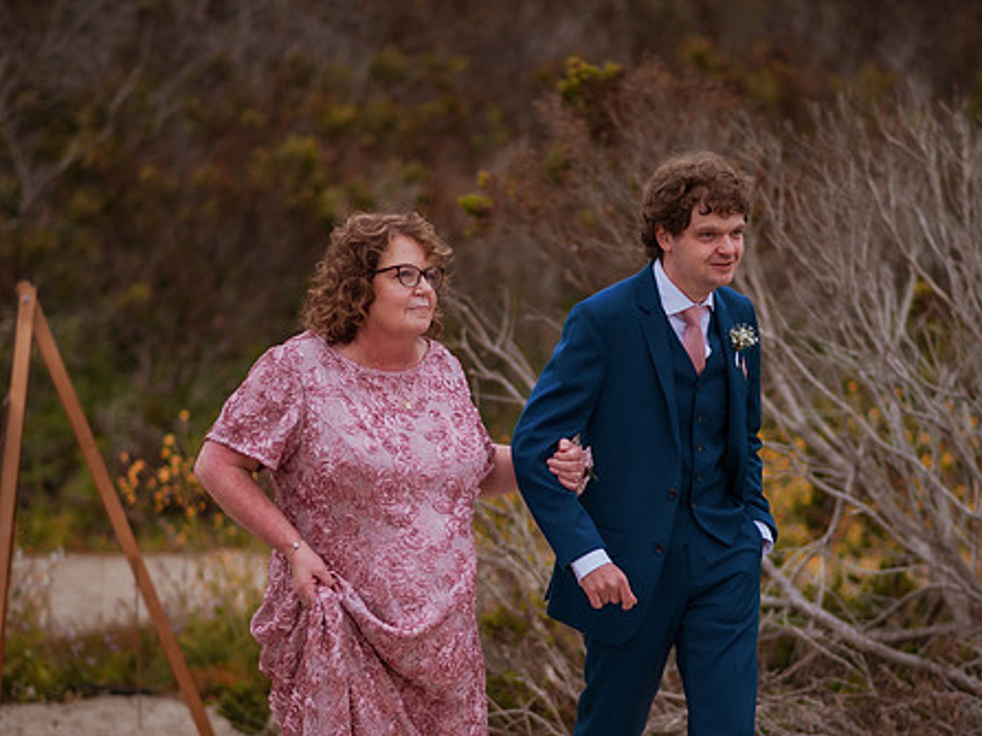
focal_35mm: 130
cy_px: 484
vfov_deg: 11.4
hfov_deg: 15.2
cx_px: 542
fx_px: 3687
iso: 200
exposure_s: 1/1000
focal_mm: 85
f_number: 1.8
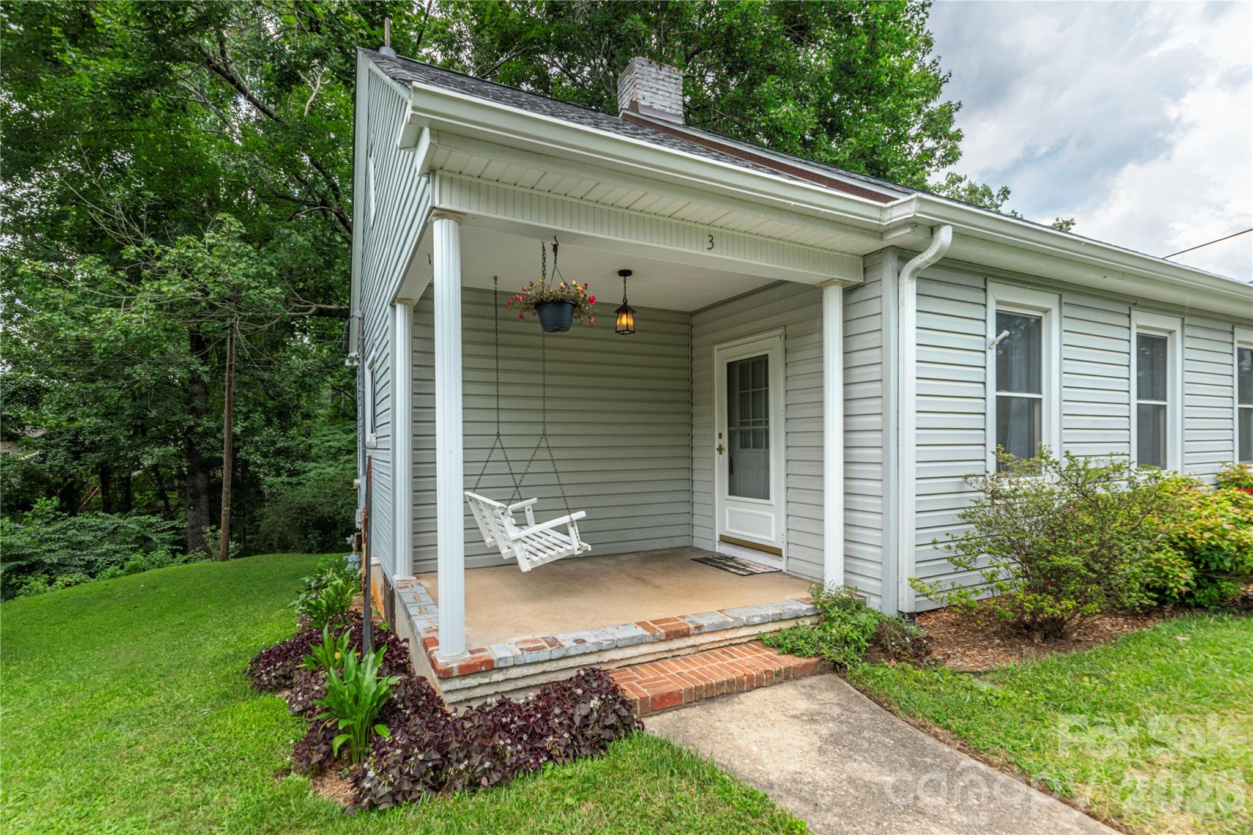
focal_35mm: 14
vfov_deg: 81.2
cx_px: 626
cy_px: 418
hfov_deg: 104.3
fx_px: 487
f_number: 8
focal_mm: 14
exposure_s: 1/1600
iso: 320
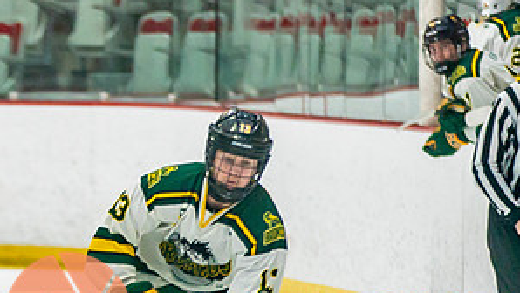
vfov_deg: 1.9
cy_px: 366
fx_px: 8622
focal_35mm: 625
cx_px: -64
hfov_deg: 3.4
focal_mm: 150
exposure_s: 1/640
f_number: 2.8
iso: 500
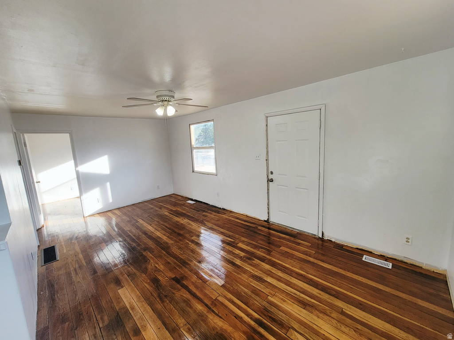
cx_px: 227
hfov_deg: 106.2
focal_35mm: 13
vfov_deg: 89.9
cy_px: 170
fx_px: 170
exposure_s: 1/123
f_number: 2.2
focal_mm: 2.2
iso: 50
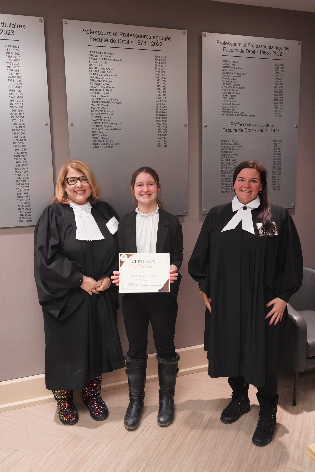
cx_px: 158
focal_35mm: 33
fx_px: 433
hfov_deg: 40.0
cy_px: 236
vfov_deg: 57.2
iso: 5000
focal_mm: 33
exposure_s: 1/160
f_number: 4.5
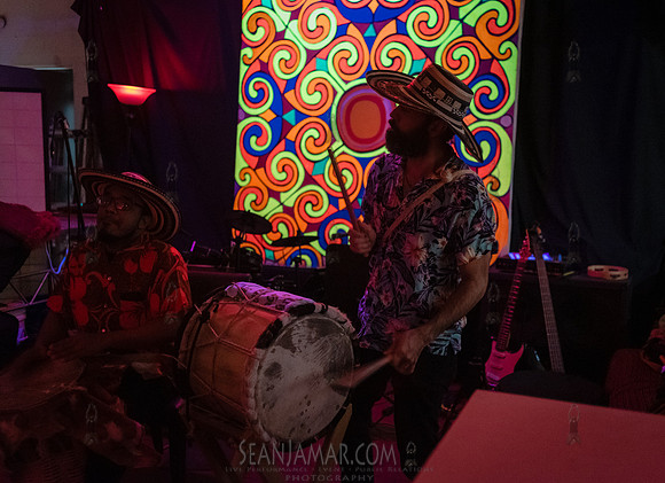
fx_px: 712
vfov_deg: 37.4
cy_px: 242
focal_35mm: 37
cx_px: 362
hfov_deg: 50.0
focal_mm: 35
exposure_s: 1/160
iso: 8000
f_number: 2.8
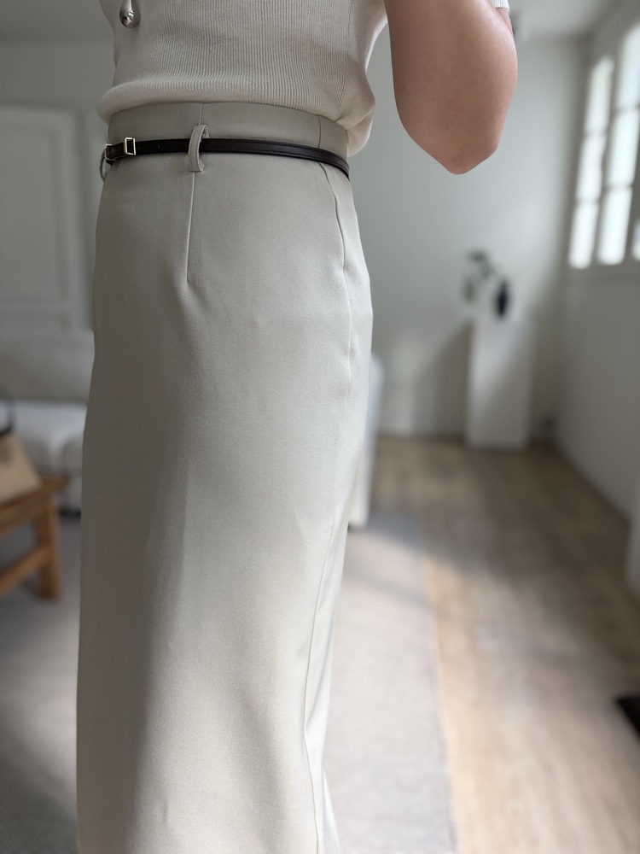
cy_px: 427
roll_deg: -1.8
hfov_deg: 53.1
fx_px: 641
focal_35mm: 26
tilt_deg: -12.1
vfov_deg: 67.3
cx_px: 320
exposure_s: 1/122
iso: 100
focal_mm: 5.96
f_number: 1.6
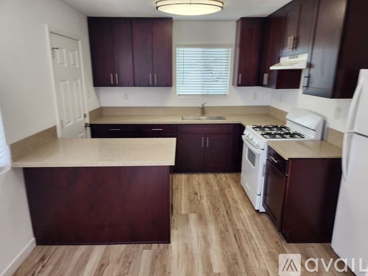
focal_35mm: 23
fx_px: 244
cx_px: 184
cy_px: 138
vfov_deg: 58.9
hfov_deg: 73.9
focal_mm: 6.4
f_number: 1.8
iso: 80
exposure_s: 1/120
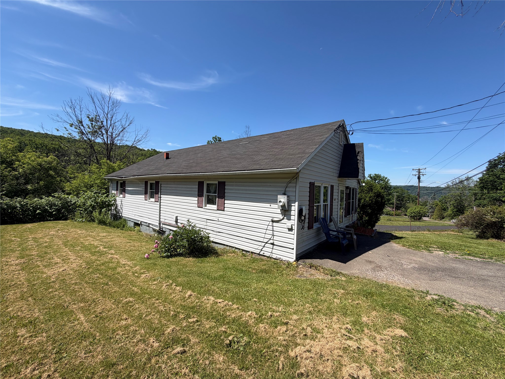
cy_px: 190
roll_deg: -2.0
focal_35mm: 14
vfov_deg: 85.7
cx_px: 252
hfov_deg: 102.1
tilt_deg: +0.7
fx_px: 204
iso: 20
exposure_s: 1/770
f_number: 2.2
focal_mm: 2.22
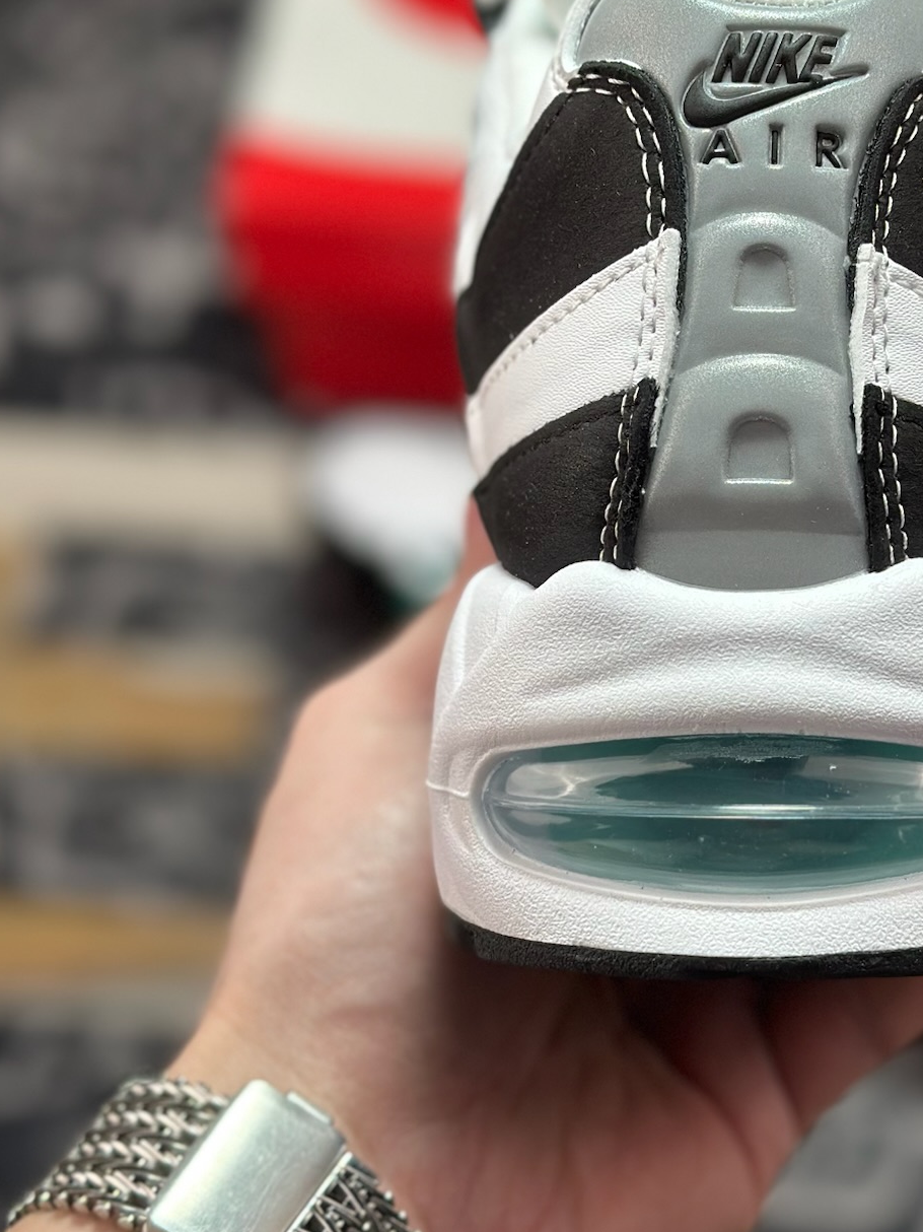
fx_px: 2881
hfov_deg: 18.0
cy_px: 487
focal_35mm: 81
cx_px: 753
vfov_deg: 24.1
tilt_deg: -57.3
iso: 80
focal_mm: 6.86
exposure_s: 1/864
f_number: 1.78
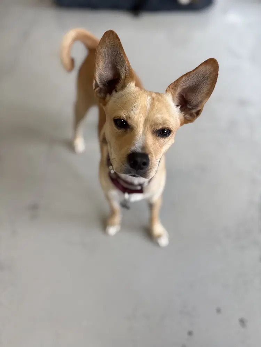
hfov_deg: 53.1
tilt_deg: -52.6
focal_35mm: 26
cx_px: 130
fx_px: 261
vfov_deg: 67.3
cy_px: 174
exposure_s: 1/121
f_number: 1.6
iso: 64
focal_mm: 5.96
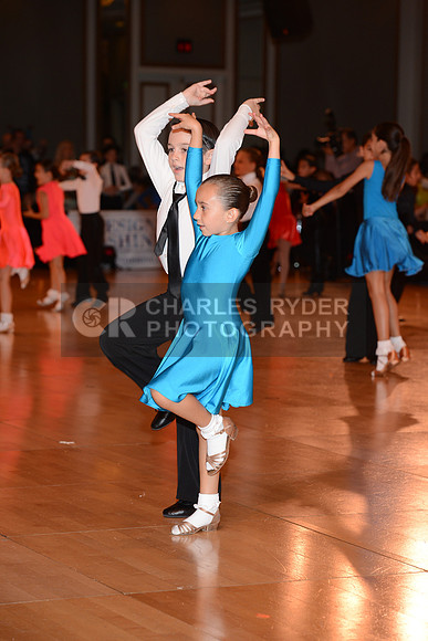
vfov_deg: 16.8
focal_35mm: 122
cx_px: 214
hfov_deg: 11.2
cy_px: 320
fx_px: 2174
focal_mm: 122
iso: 1000
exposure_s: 1/250
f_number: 5.6
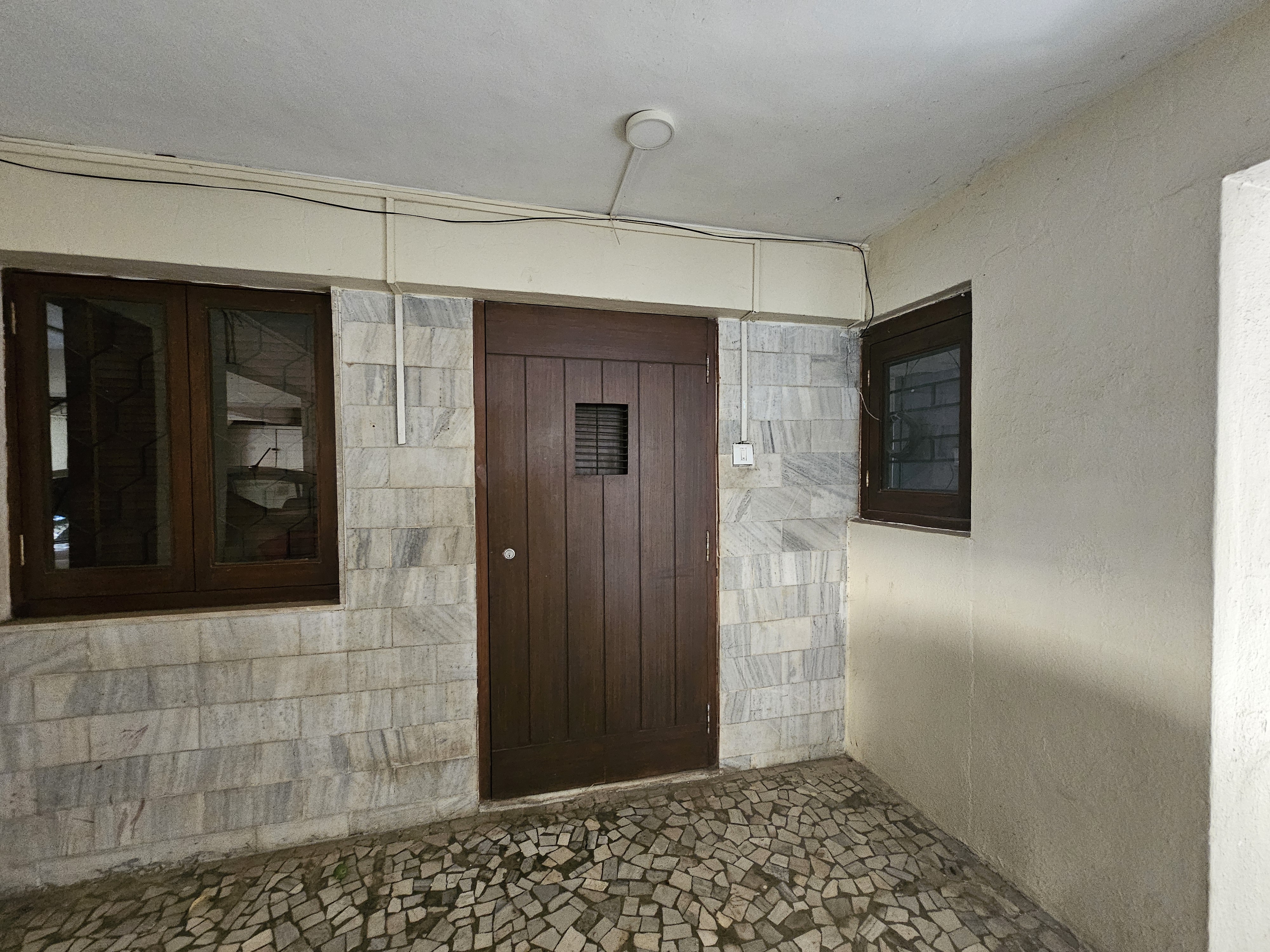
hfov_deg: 106.2
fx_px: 477
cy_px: 476
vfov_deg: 89.9
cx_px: 635
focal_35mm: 13
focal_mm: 2.2
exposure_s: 1/25
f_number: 2.2
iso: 800
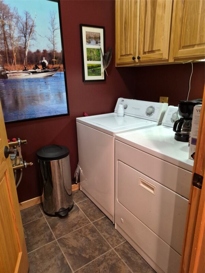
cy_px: 136
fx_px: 182
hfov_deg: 58.9
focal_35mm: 23
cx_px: 102
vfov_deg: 73.9
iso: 1250
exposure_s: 1/120
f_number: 1.8
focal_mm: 5.4
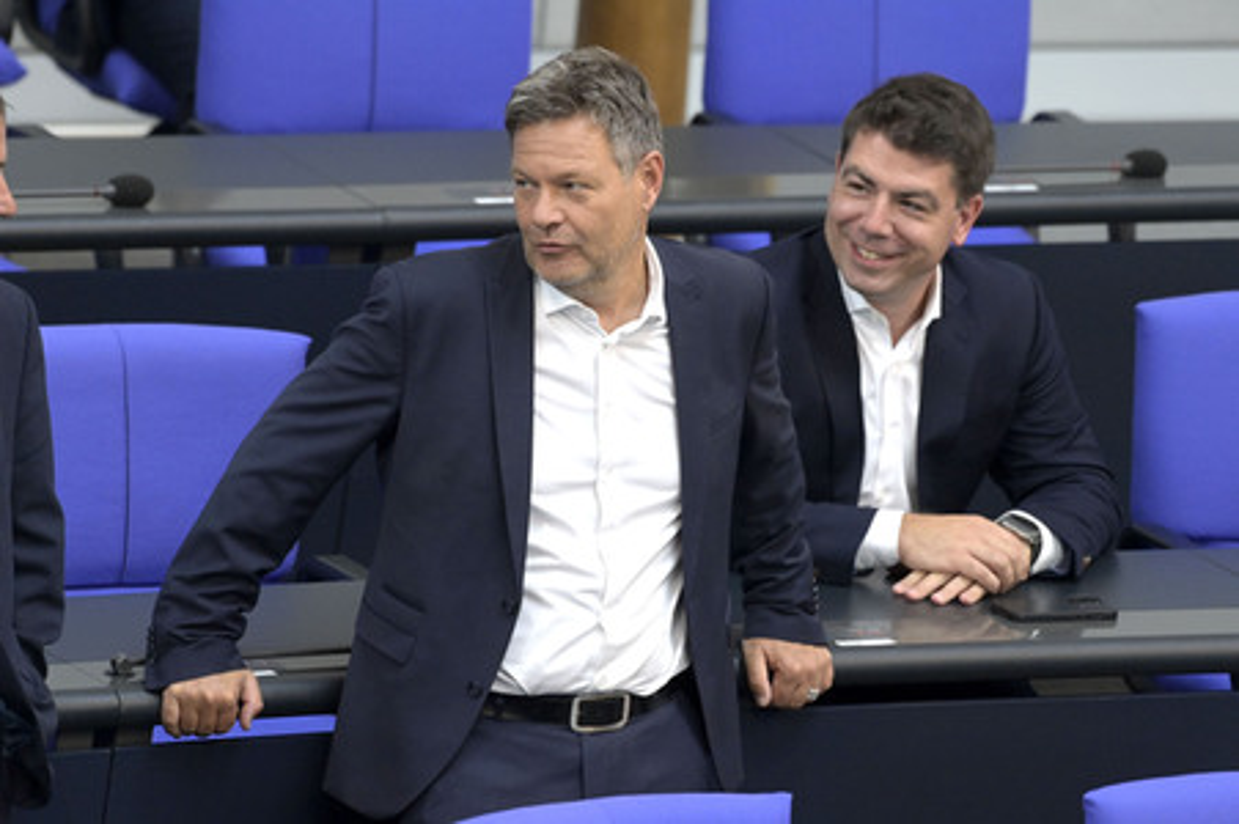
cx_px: 620
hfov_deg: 5.4
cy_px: 412
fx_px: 13068
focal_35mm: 380
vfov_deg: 3.6
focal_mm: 380
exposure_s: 1/400
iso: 8000
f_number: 6.3
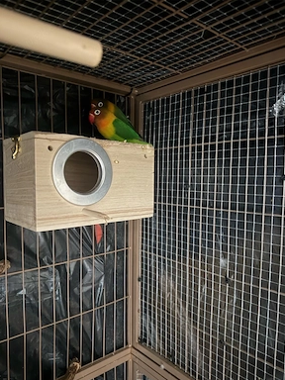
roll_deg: -0.3
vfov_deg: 69.4
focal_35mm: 25
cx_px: 142
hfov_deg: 54.9
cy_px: 196
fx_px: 274
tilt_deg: -3.7
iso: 1600
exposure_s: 1/5
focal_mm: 6.76
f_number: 1.78
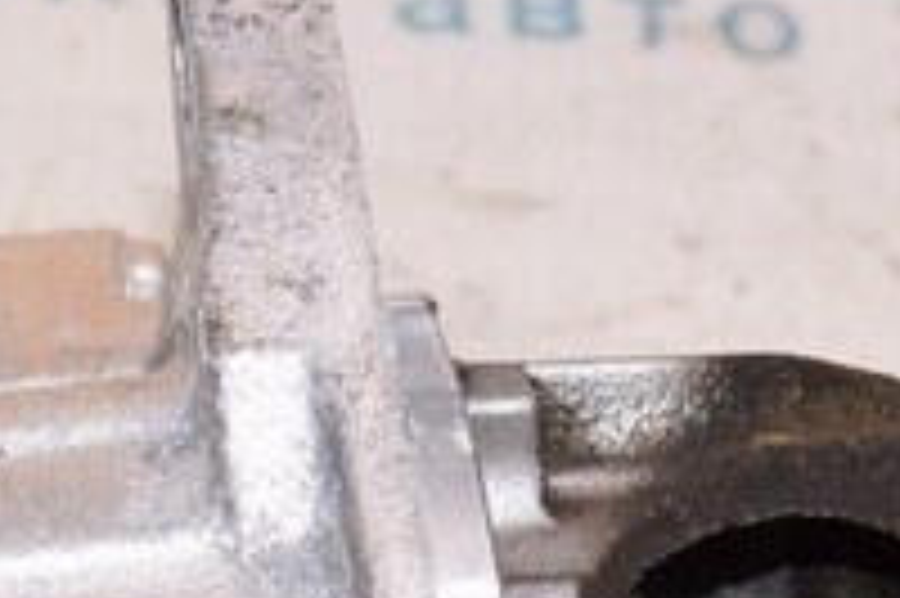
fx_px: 6519
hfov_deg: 7.9
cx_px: 90
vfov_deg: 5.2
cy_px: 1113
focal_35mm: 261
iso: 1600
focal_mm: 34
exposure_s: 1/125
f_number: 8
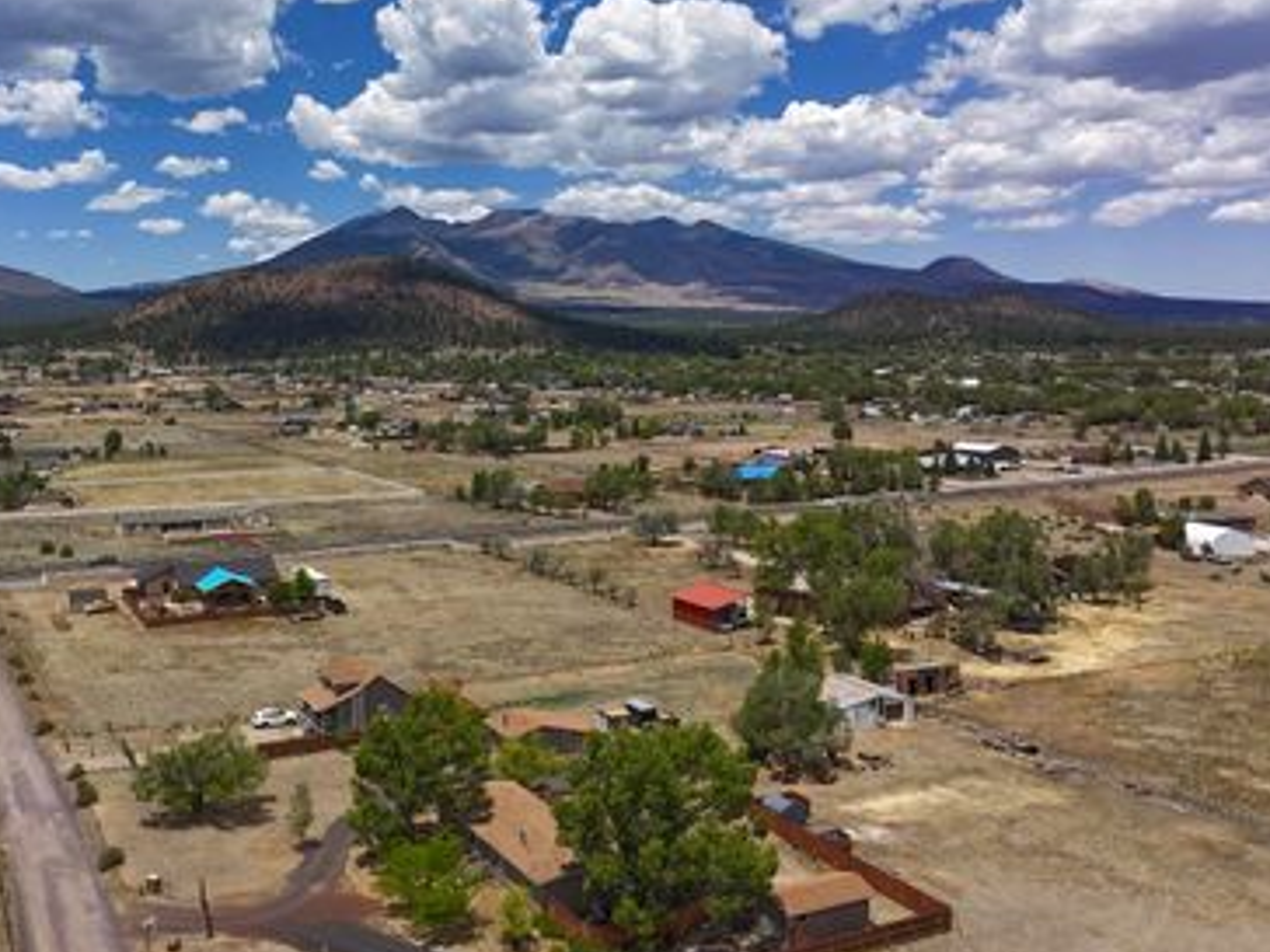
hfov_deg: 54.5
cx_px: 450
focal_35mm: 33
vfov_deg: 42.6
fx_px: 1211
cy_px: 350
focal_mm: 4.55
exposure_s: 1/1000
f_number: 2.8
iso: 100
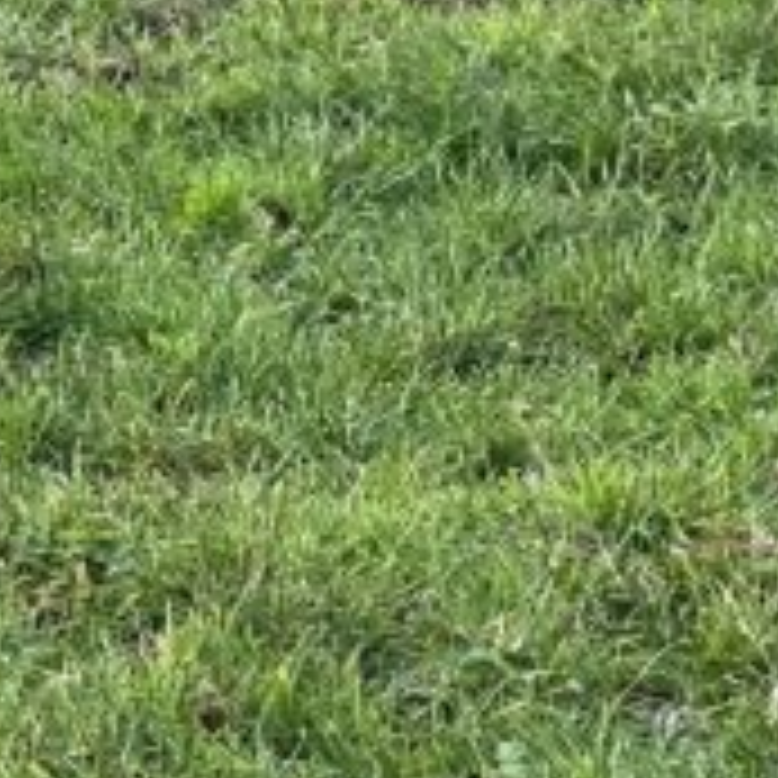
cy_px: -756
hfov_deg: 4.3
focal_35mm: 404
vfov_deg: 4.3
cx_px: -576
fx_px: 10273
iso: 40
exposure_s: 1/99
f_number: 2.8
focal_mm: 9
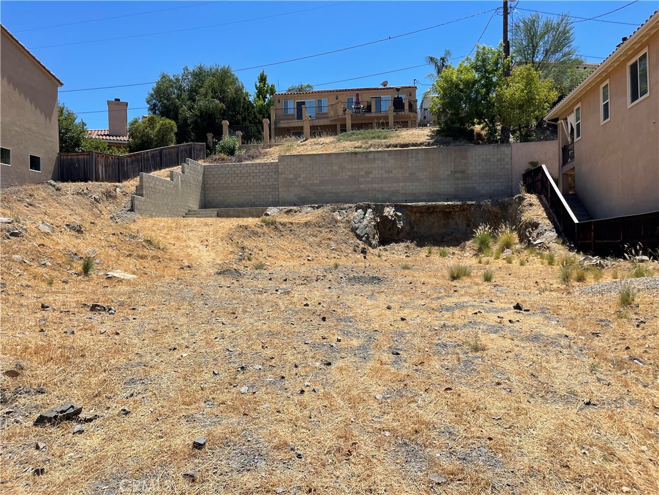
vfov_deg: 54.9
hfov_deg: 69.4
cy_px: 248
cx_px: 330
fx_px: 476
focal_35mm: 25
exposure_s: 1/3663
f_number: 1.6
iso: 32
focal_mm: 5.1
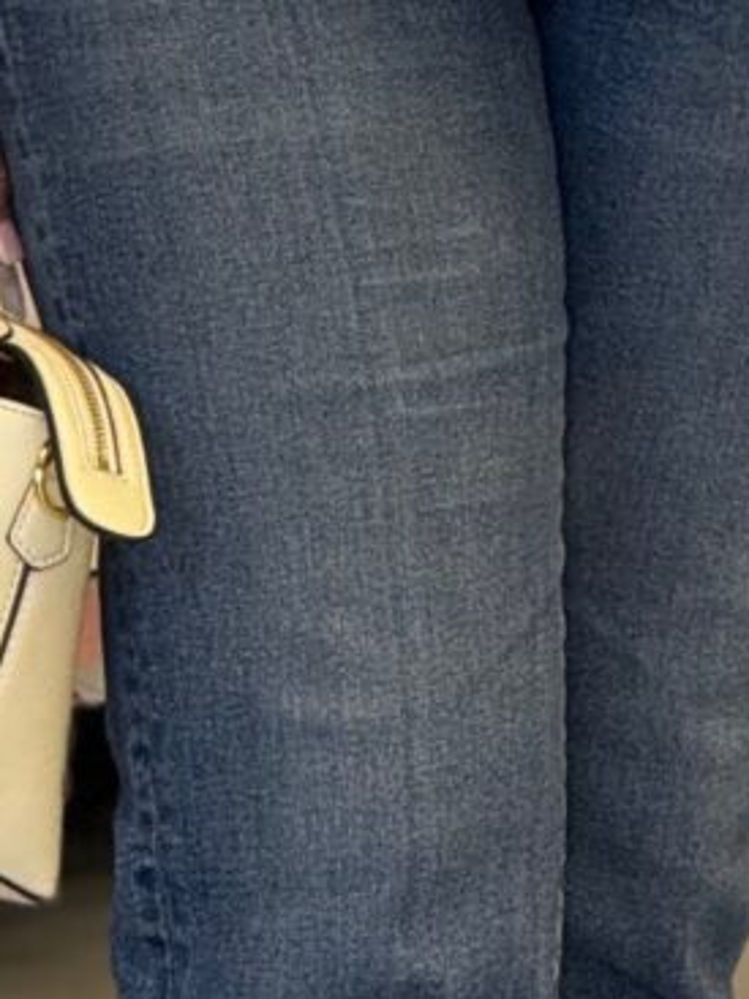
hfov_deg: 2.8
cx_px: 458
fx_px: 15097
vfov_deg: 3.8
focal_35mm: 523
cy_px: -653
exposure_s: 1/100
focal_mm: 15.66
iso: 160
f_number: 2.8
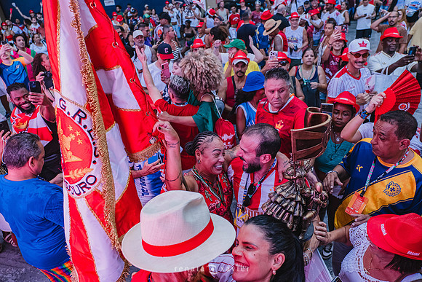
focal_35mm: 24
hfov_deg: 73.7
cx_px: 211
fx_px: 281
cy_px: 141
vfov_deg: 53.2
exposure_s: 1/500
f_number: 3.2
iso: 1600
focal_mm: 16
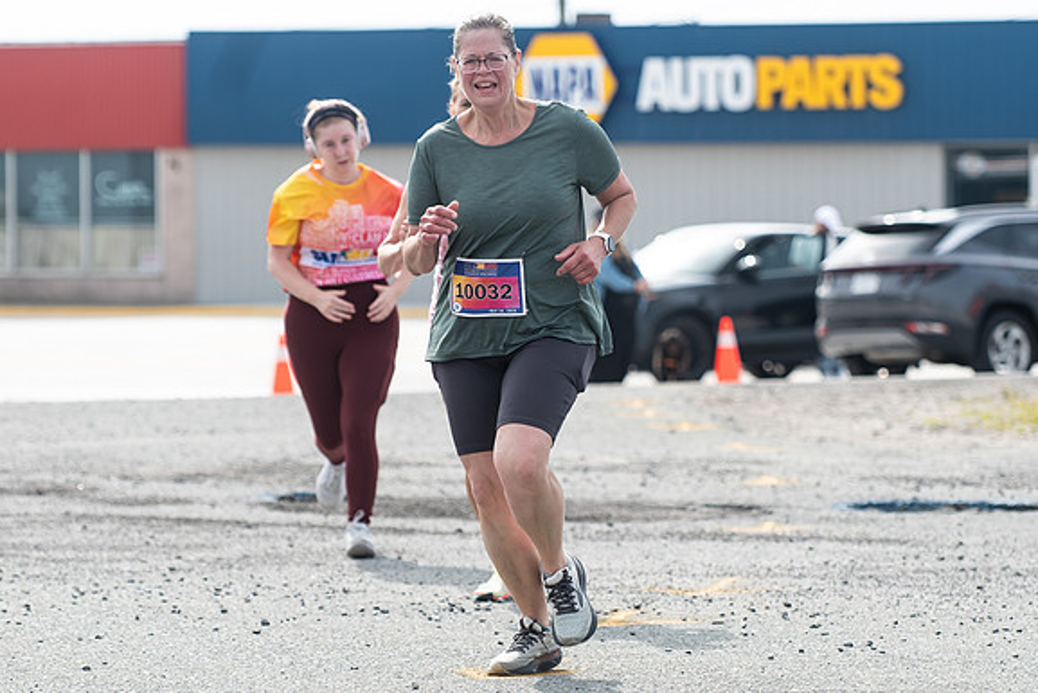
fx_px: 6027
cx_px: 520
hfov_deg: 9.8
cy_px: 365
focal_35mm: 209
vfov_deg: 6.6
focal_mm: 120
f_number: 4.5
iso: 250
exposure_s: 1/1600
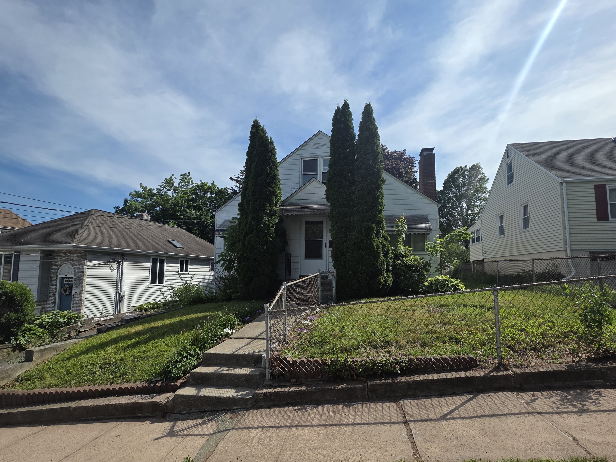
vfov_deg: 81.5
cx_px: 316
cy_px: 253
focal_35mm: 15
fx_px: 267
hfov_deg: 98.1
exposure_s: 1/3018
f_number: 1.9
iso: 40
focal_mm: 2.2
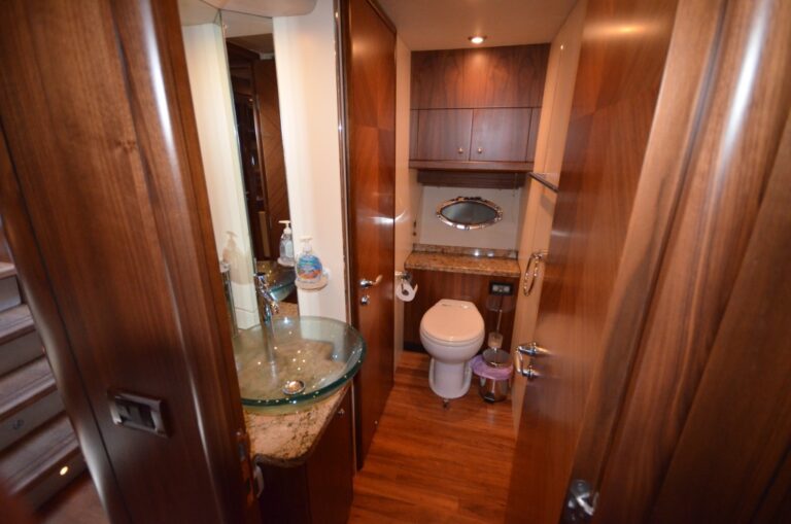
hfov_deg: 100.5
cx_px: 396
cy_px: 262
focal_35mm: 15
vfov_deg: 77.1
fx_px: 329
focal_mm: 10
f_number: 4
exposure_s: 1/60
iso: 3200
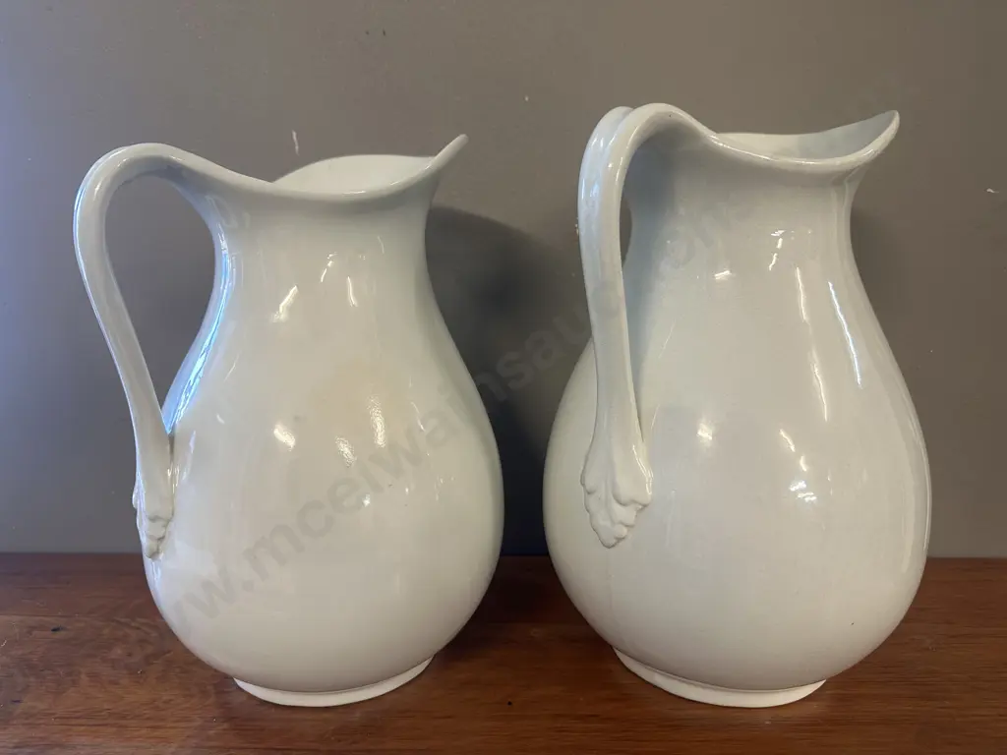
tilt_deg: -9.9
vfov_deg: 56.8
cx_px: 504
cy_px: 378
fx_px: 698
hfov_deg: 71.6
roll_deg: +0.6
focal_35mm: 24
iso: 160
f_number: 1.78
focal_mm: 6.86
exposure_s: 1/50
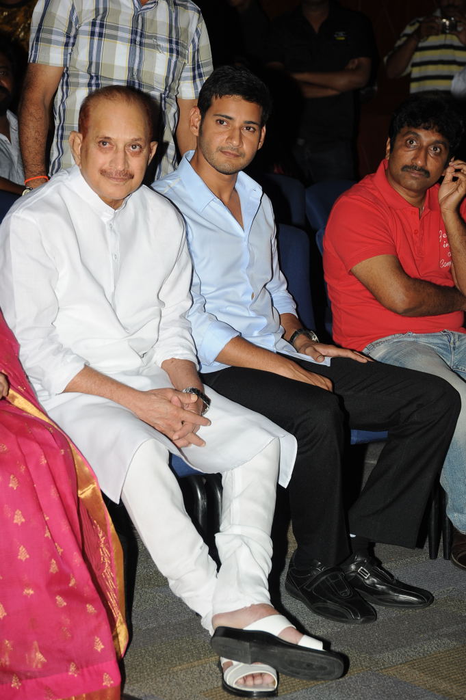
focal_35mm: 102
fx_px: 1984
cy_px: 350
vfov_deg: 20.0
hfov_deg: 13.4
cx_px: 233
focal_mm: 102
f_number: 7.1
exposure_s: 1/125
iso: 500
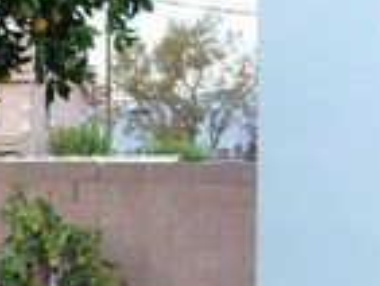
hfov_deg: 11.1
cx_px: -167
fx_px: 1890
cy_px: 148
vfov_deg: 8.6
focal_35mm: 172
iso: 64
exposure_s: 1/322
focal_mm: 7.8
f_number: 2.8
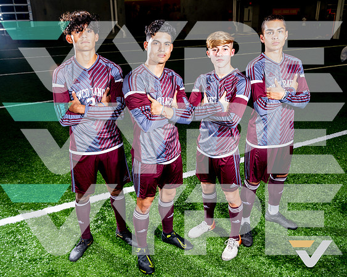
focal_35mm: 32
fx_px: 328
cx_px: 178
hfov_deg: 55.7
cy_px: 143
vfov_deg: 45.8
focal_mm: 27
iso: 100
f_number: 5.6
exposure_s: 1/125
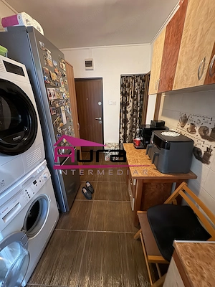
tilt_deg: -16.6
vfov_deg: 102.1
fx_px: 116
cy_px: 144
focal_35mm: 14
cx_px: 108
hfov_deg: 85.7
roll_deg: +1.4
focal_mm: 2.22
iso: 800
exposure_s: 1/40
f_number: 2.2
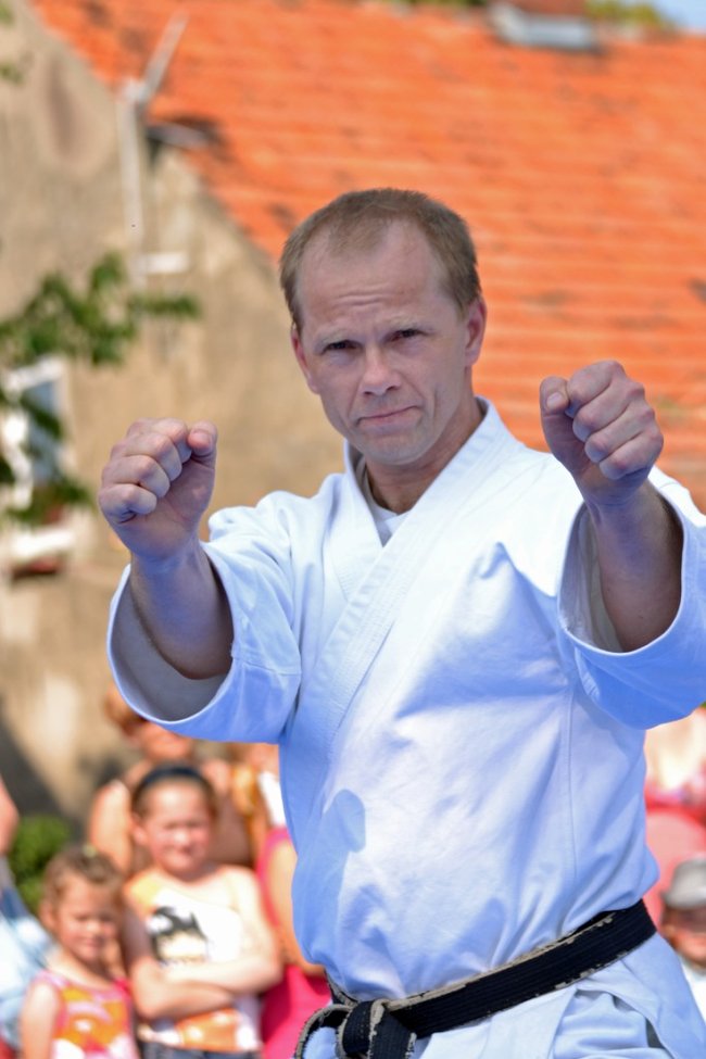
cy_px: 530
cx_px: 353
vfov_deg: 15.9
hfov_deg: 10.6
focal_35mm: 129
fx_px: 3794
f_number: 4.2
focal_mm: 86
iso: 200
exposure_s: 1/640
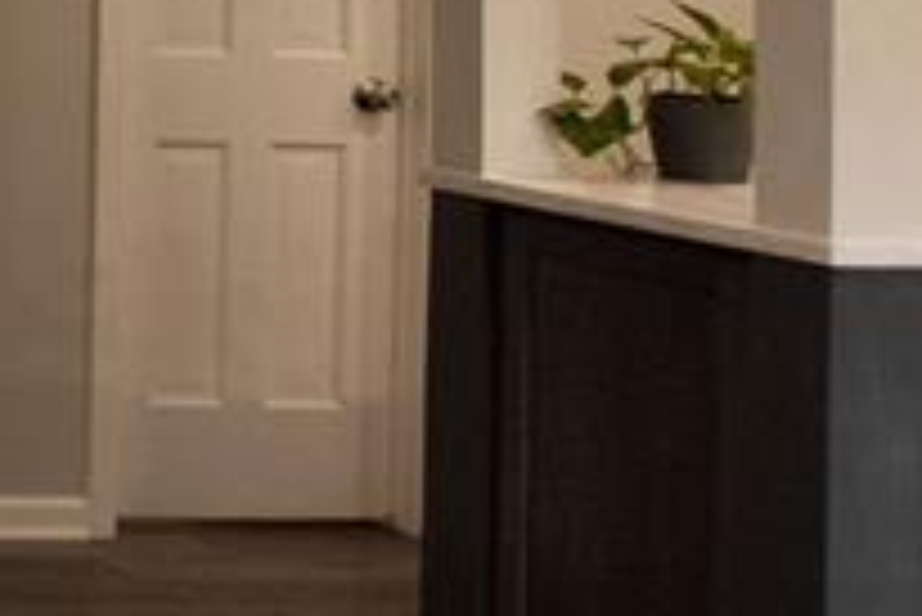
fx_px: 1922
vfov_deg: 17.8
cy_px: -4
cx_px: -1093
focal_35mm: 75
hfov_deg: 16.7
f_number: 3.5
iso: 640
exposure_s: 1/80
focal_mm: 10
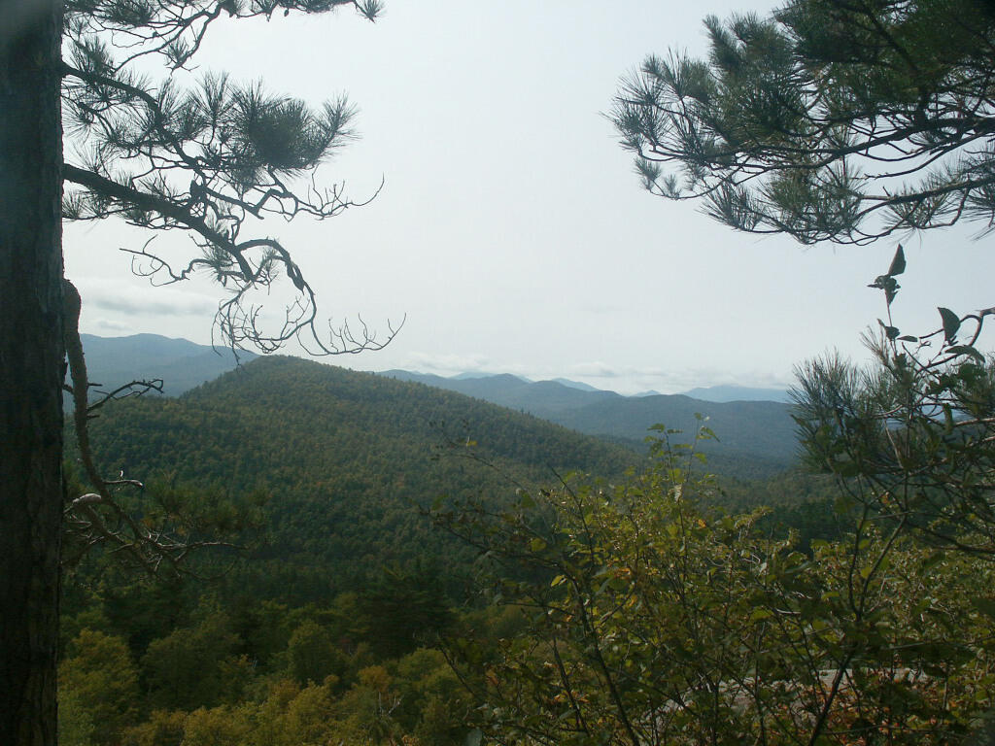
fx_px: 1006
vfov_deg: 40.7
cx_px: 498
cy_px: 373
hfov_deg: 52.6
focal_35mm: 35
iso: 64
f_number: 6.7
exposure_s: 1/180
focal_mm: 7.19
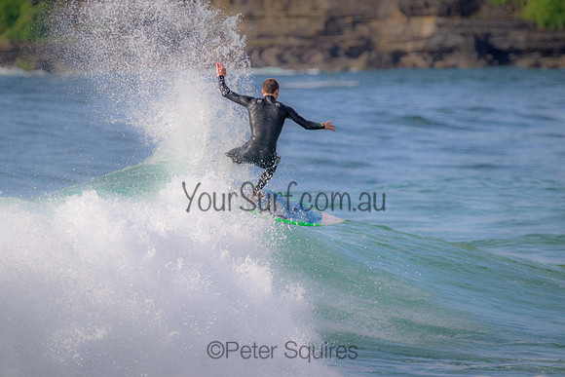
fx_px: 12558
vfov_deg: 1.7
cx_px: 282
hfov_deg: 2.6
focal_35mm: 800
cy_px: 188
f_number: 11
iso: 1600
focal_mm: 800
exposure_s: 1/2000
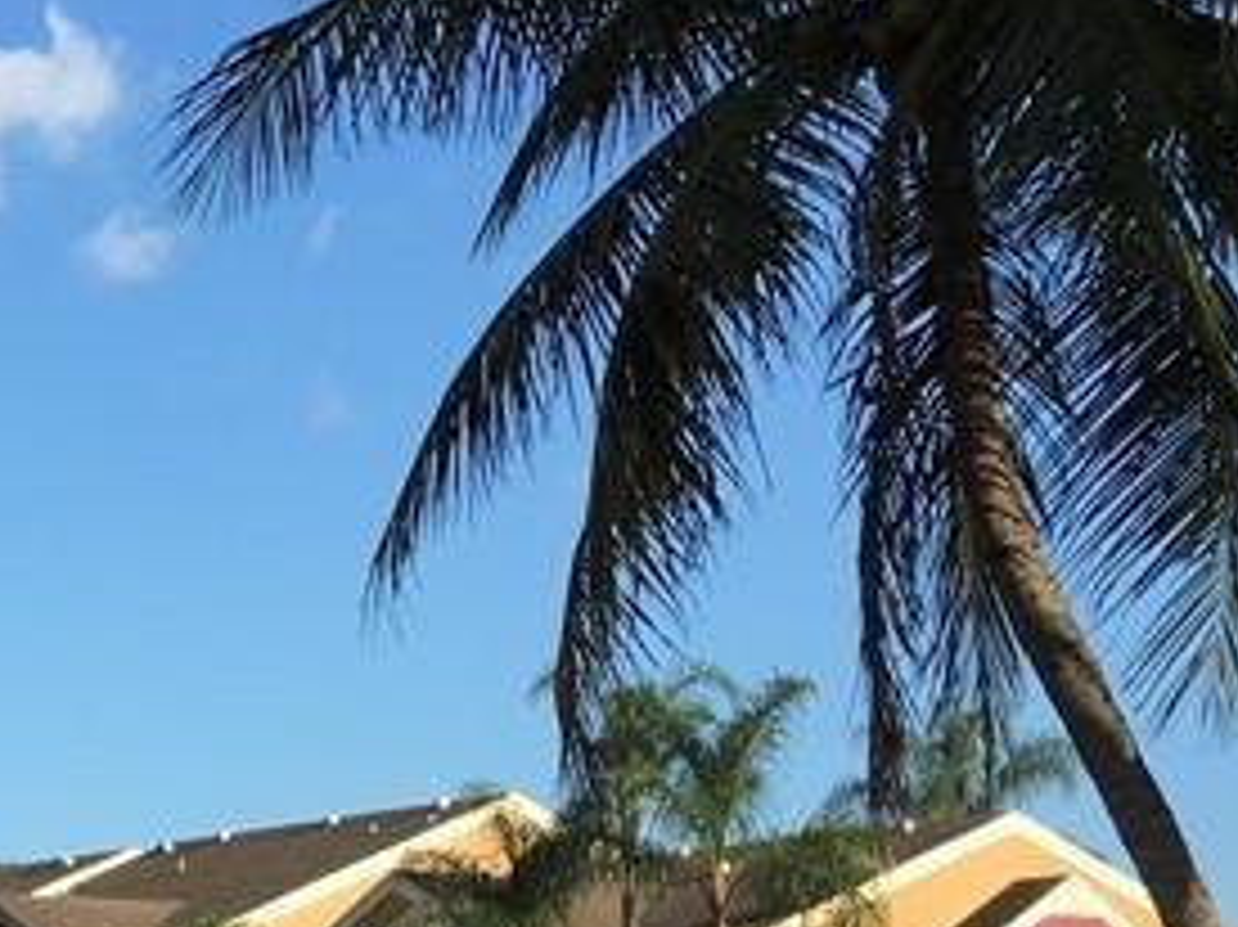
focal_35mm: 108
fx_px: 3861
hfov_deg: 16.5
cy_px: 1098
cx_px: -653
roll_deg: -1.0
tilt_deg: +3.1
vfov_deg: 13.3
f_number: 2.2
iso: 25
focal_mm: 4.15
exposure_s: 1/1148
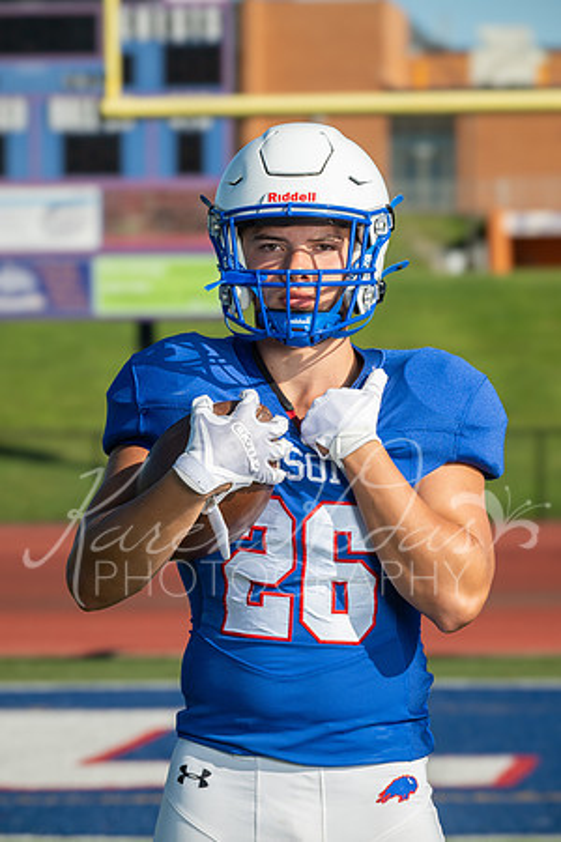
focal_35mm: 190
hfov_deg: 7.2
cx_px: 280
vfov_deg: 10.8
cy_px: 421
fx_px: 4441
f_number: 9
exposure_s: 1/250
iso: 100
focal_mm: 190
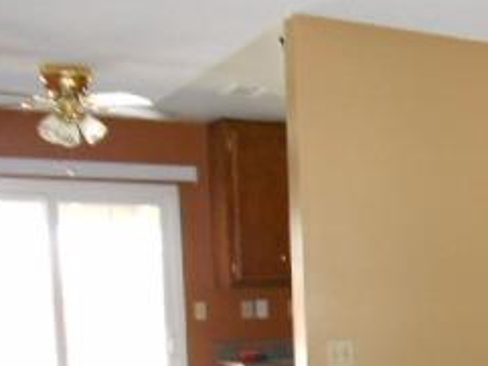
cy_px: 402
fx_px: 973
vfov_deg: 20.3
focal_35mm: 69
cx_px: 537
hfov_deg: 26.0
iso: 320
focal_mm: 4.6
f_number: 3.2
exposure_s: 1/25
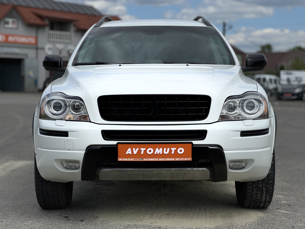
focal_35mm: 77
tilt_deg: -2.5
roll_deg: -0.4
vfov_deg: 19.1
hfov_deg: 25.3
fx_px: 678
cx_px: 152
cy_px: 114
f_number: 2.8
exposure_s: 1/2538
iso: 25
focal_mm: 9
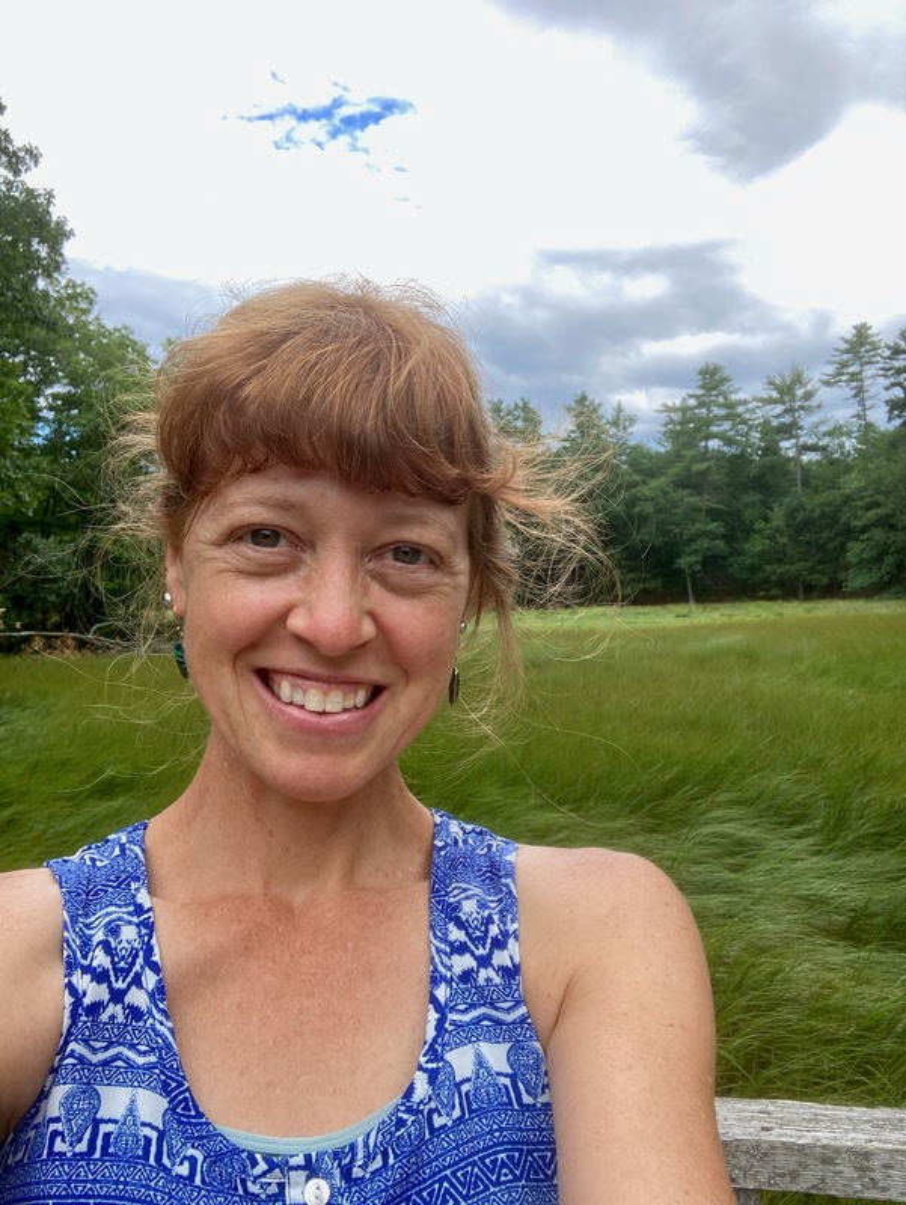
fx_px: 1116
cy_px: 602
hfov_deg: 44.2
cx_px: 453
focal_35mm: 32
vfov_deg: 56.8
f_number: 2.2
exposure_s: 1/127
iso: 20
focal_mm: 2.87
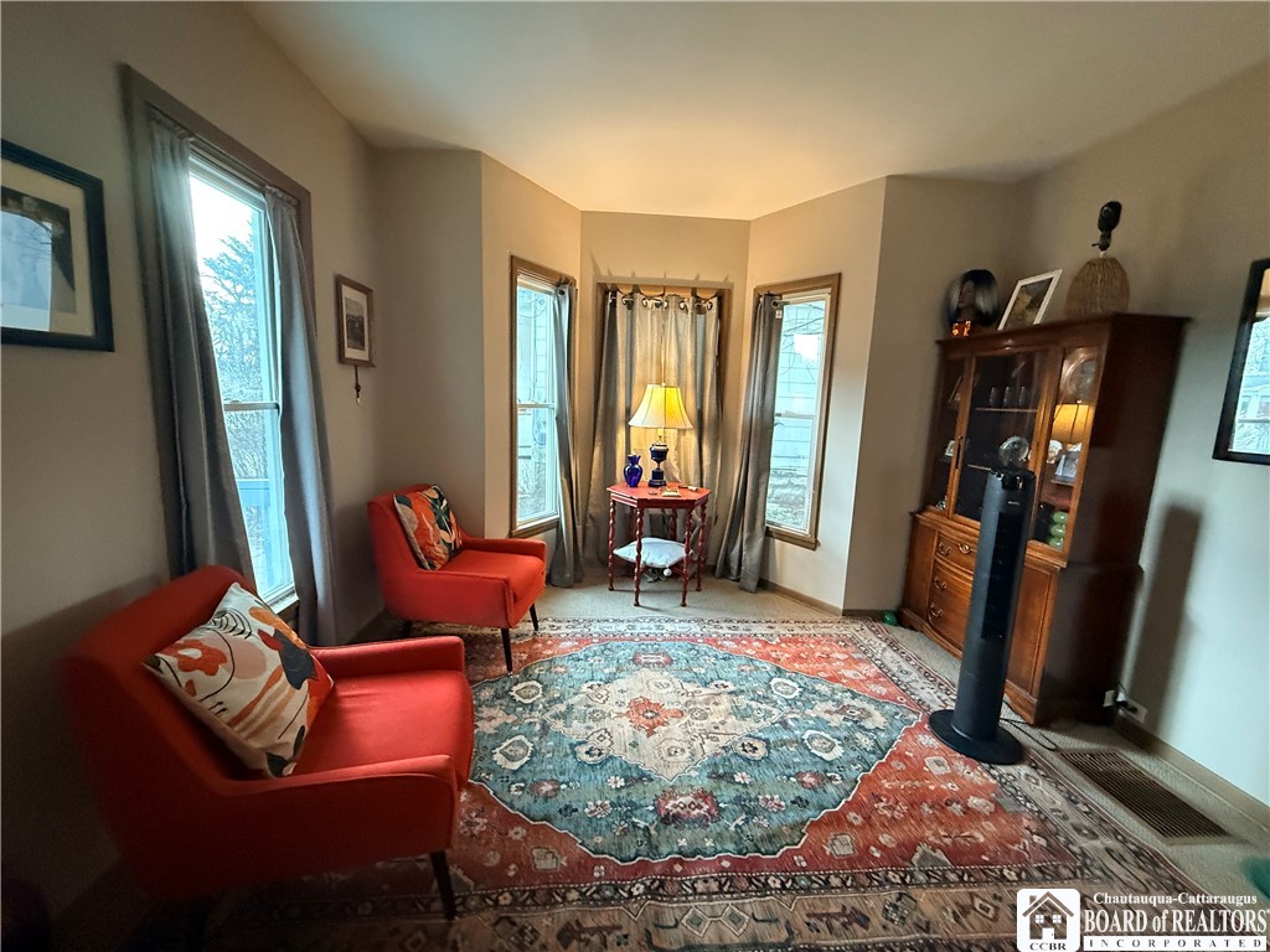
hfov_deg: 102.1
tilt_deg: -7.0
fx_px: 514
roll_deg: -3.7
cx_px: 635
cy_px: 476
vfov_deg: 85.7
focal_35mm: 14
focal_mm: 2.22
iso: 800
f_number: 2.2
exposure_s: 1/60
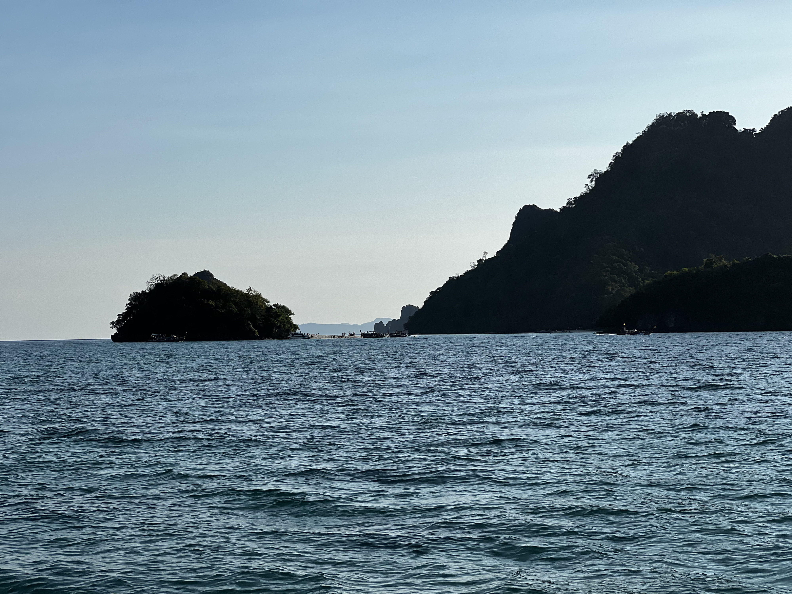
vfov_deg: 19.1
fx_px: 1762
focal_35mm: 77
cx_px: 396
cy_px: 297
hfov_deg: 25.3
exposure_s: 1/1193
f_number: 2.8
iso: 32
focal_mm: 9
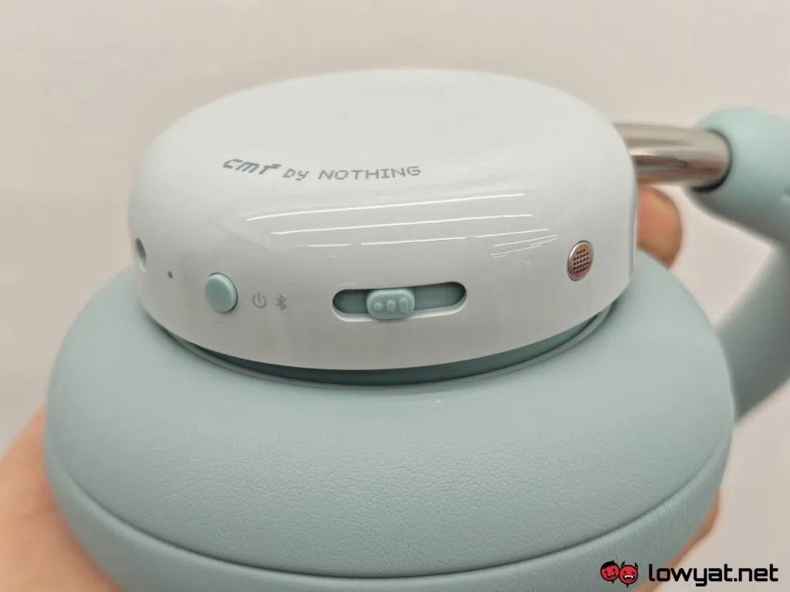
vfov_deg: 31.5
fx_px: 1050
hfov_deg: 41.2
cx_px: 395
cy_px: 296
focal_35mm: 46
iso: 64
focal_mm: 5.4
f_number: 1.6
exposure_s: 1/50
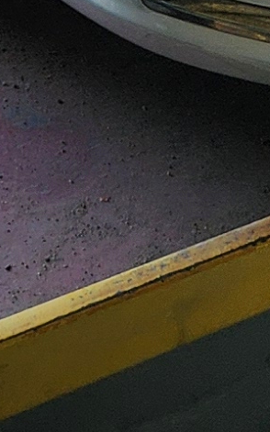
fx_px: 2439
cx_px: 724
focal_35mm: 207
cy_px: -914
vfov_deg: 8.4
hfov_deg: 6.0
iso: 20
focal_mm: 5.4
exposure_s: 1/340
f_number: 1.8
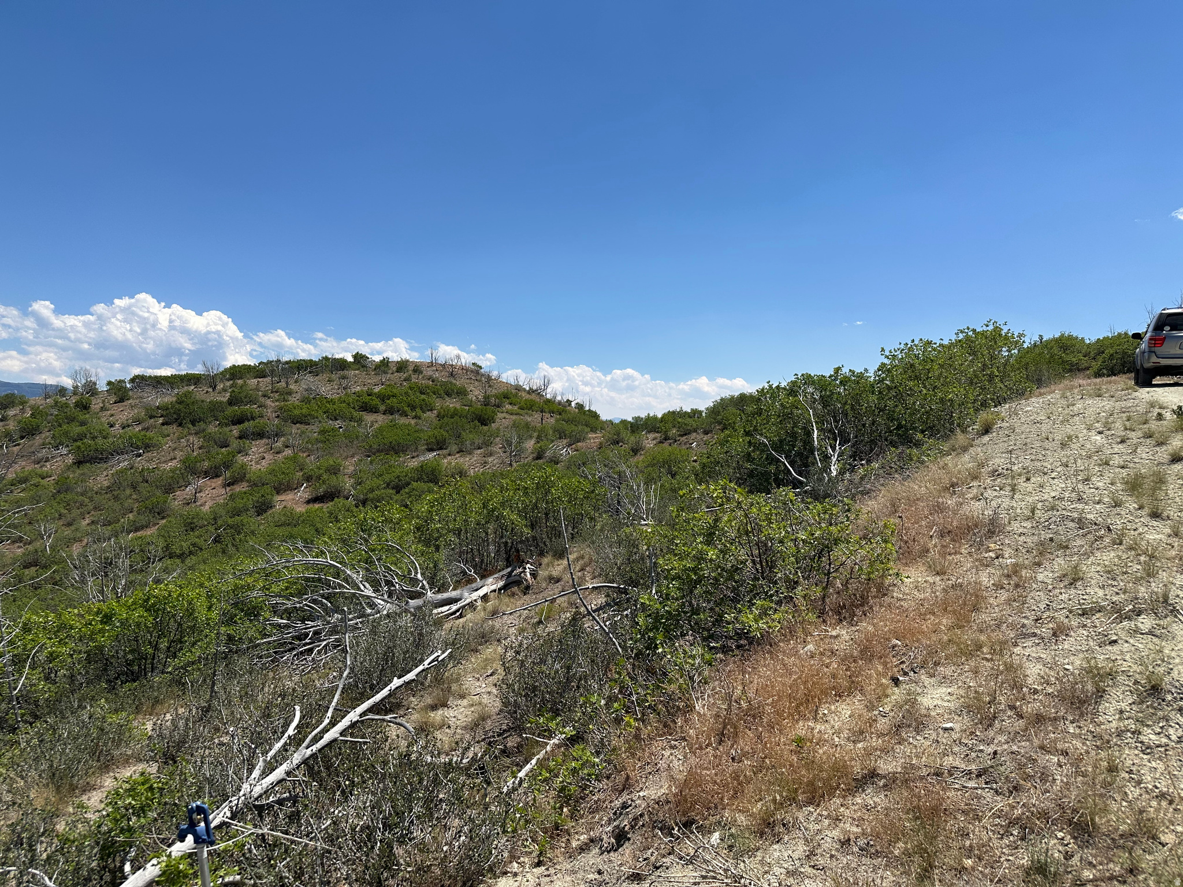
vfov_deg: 56.8
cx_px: 592
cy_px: 444
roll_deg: -1.0
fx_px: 820
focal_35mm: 24
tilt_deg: -0.9
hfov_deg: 71.6
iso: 80
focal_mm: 6.86
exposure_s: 1/5848
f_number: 1.78
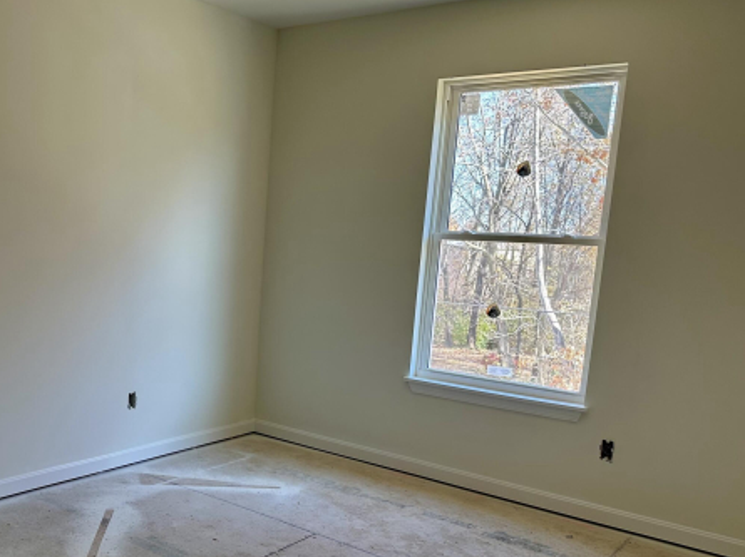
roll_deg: -2.6
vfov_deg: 39.2
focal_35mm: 36
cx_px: 232
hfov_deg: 50.2
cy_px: 361
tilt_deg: -9.6
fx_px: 774
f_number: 1.78
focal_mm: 6.86
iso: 100
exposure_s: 1/139
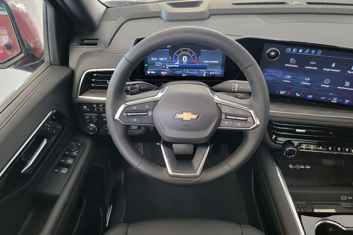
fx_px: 245
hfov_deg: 71.5
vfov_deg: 51.3
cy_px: 115
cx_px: 176
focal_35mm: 25
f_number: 1.8
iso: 400
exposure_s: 1/40
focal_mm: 6.7
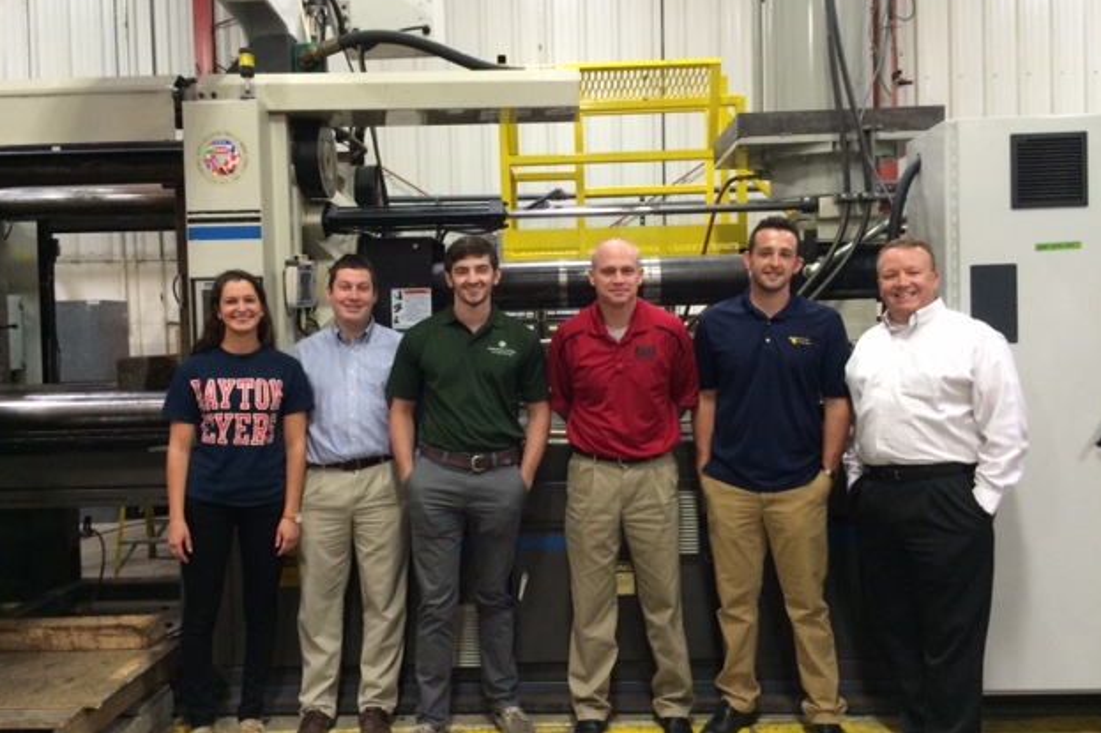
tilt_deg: -3.1
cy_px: 367
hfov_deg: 60.3
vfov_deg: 42.3
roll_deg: +2.3
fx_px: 948
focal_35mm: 31
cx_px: 551
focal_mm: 4.15
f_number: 2.2
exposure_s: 1/30
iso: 250
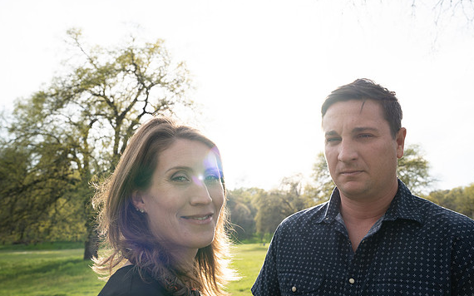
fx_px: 362
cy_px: 137
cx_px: 239
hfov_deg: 66.5
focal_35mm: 28
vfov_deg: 44.5
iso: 100
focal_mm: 27
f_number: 6.3
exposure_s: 1/125
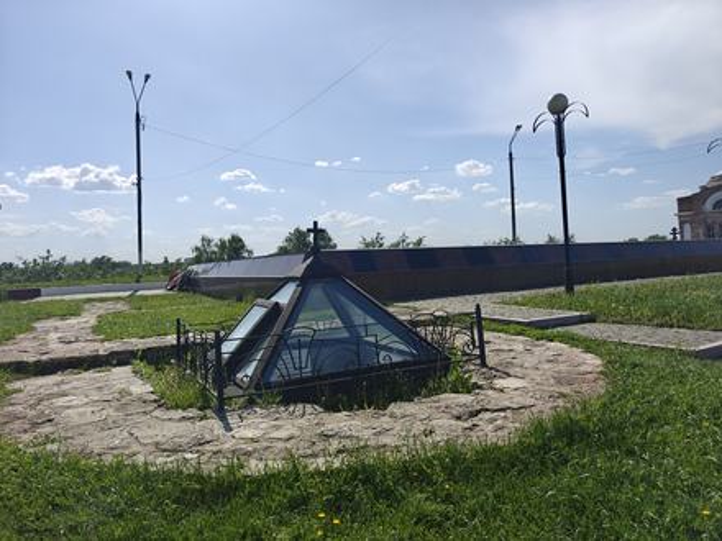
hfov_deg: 73.9
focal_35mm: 23
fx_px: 480
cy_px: 270
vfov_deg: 58.9
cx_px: 361
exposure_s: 1/2352
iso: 50
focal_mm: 6.06
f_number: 1.6
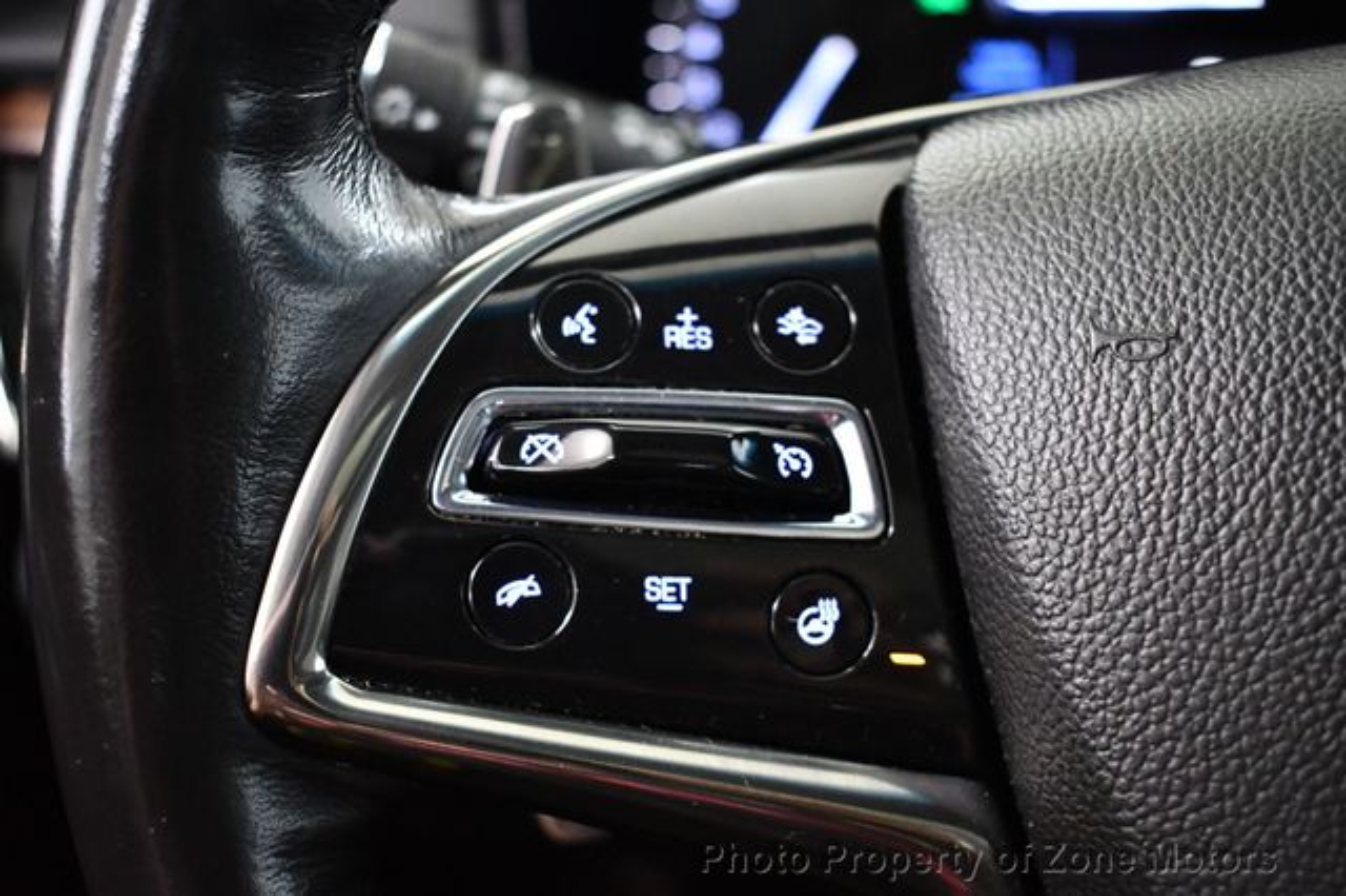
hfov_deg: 48.5
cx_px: 673
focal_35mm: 40
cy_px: 448
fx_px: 1495
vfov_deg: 33.4
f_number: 4
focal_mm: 27
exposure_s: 1/60
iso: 4500
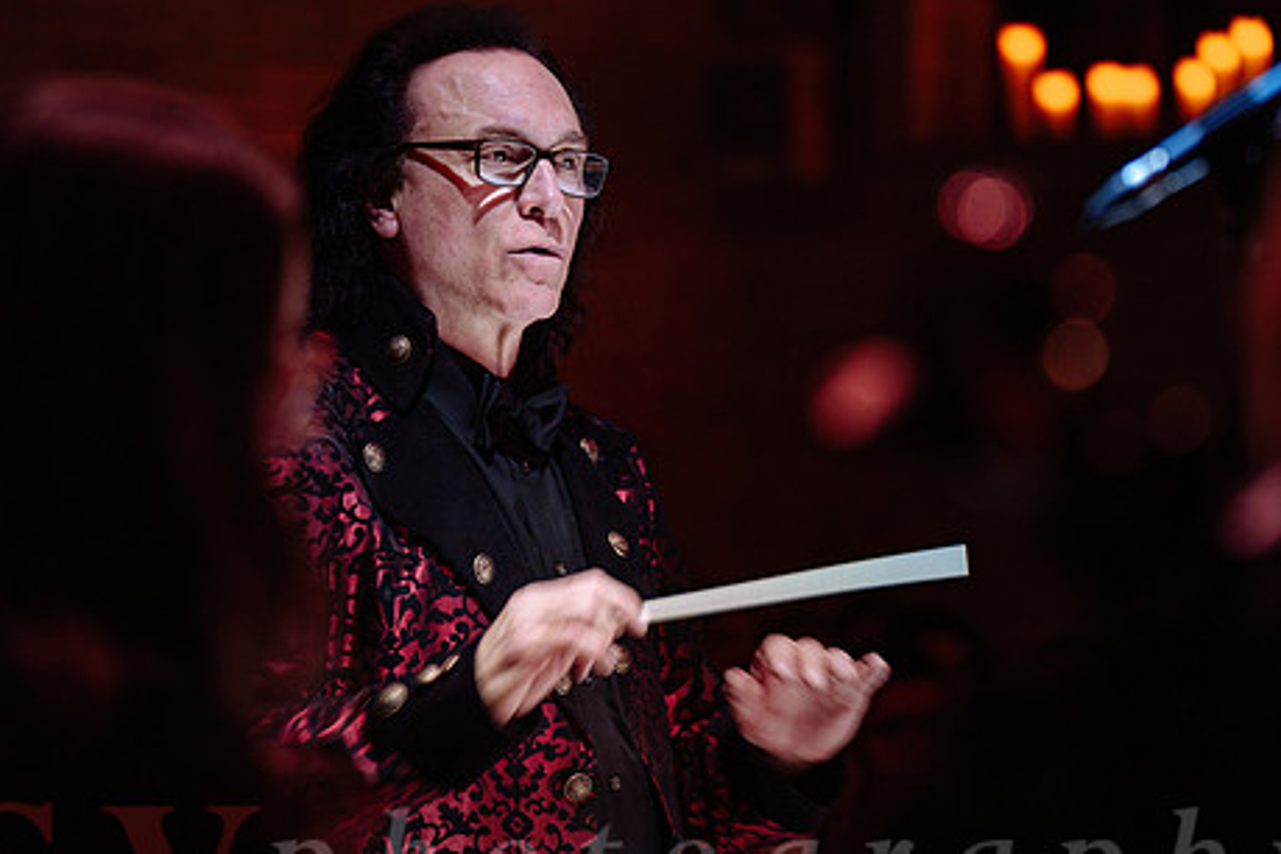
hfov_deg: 11.2
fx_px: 6547
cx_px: 602
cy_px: 379
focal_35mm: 184
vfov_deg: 7.5
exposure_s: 1/80
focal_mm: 122
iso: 1600
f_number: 2.8
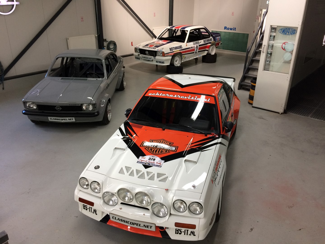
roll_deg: -0.4
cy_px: 122
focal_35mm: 29
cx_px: 162
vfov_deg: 48.2
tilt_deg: -23.6
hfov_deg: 61.7
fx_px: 272
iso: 40
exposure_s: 1/33
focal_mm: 4.15
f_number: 2.2
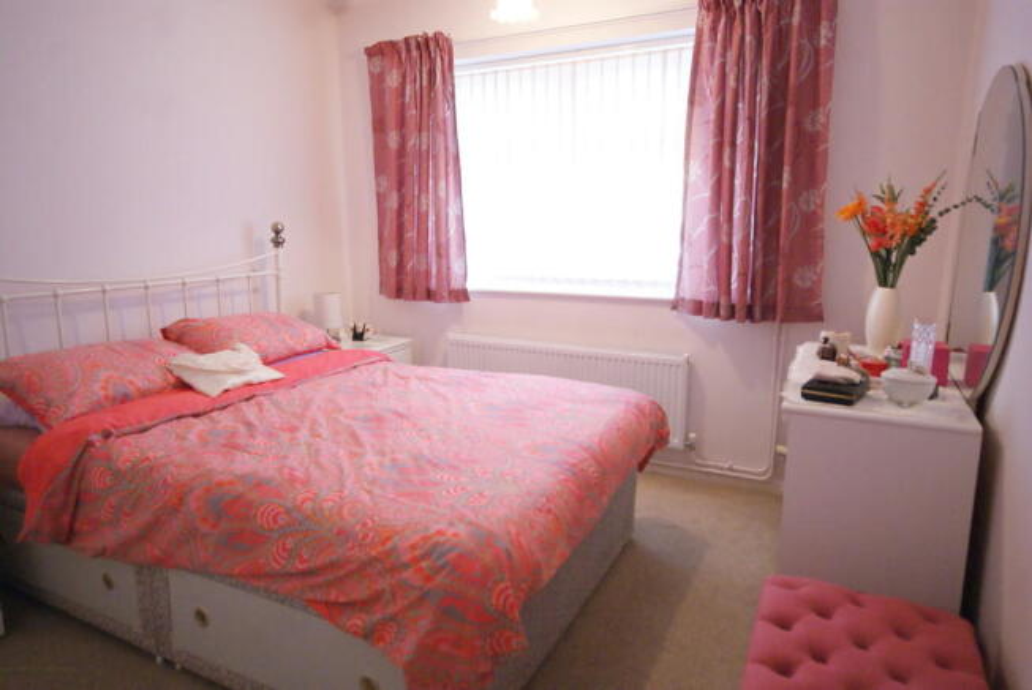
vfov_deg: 56.3
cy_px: 345
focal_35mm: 22
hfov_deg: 77.3
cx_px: 516
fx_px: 646
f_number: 5
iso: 1600
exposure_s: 1/25
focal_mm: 15
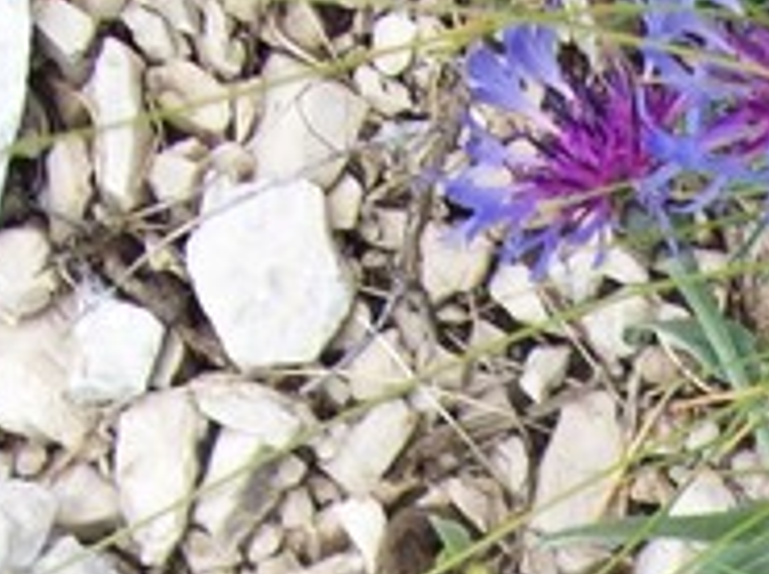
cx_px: 1070
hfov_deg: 12.2
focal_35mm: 156
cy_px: 1144
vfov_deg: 8.9
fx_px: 3459
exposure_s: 1/204
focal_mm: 6
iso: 80
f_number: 2.7
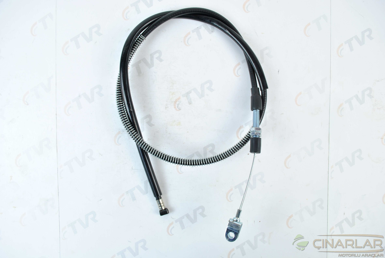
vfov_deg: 48.1
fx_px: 289
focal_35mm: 27
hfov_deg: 67.3
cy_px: 129
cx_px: 192
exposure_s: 1/25
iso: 200
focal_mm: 18
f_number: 5
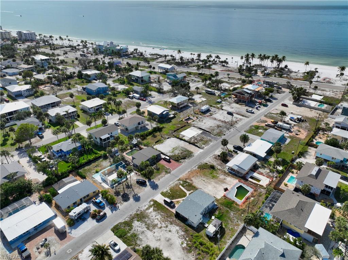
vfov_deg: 56.8
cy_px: 130
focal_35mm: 24
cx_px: 174
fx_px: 241
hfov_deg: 71.6
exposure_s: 1/2000
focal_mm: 12.29
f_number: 4
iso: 100
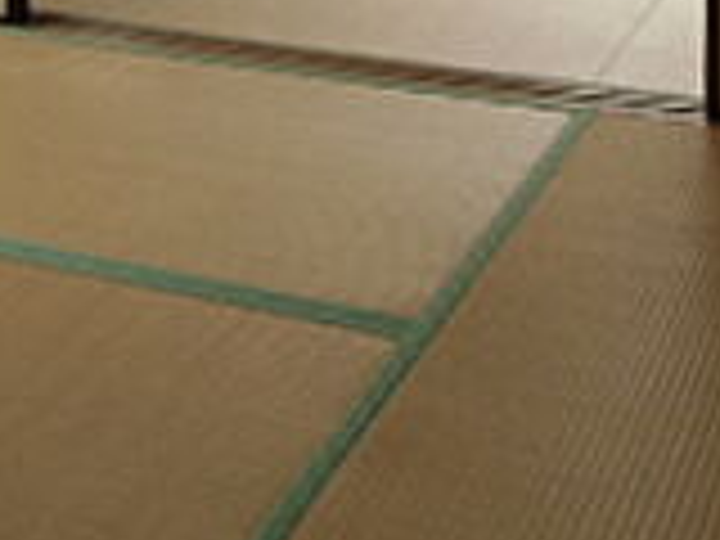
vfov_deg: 14.3
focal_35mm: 90
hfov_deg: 21.4
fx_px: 1872
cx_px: 112
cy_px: -464
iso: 64
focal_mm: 4.24
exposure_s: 1/100
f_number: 3
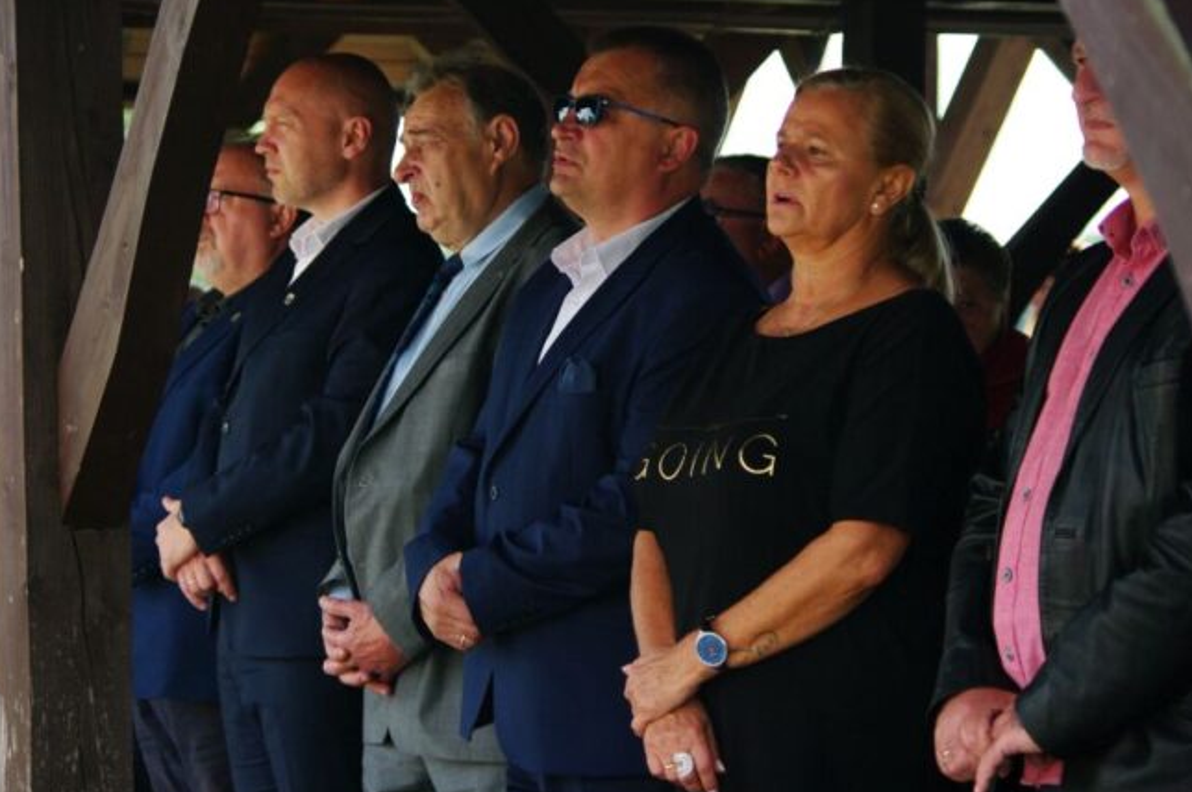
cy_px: 366
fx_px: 4320
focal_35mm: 131
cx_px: 522
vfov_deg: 10.5
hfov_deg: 15.7
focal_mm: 73
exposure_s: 1/350
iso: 400
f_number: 4.5
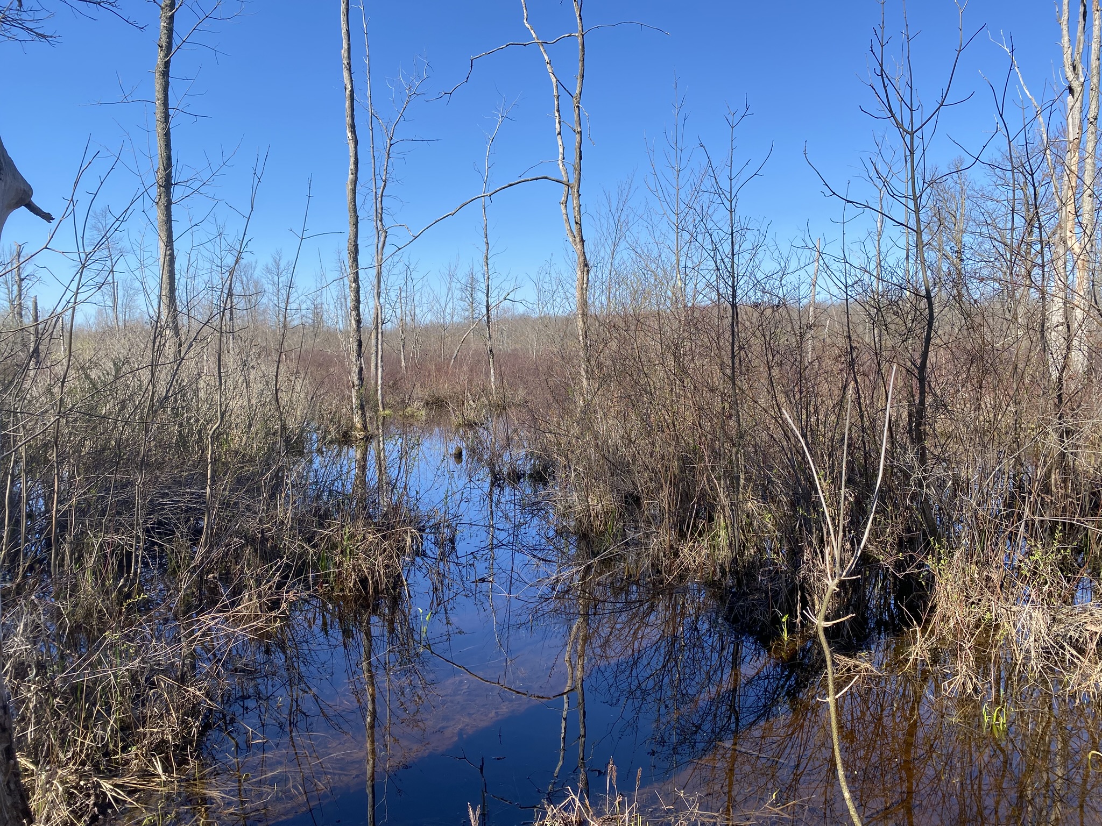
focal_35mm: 26
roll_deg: -0.2
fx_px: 828
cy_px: 413
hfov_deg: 67.3
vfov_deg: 53.1
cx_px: 551
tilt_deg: -5.9
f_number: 1.8
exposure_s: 1/1608
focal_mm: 4.25
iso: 32
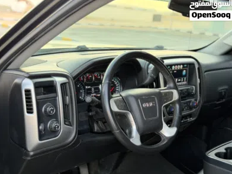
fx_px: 328
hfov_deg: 38.9
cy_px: 86
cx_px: 117
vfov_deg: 29.7
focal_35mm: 49
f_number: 1.78
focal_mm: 6.76
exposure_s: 1/63
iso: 160
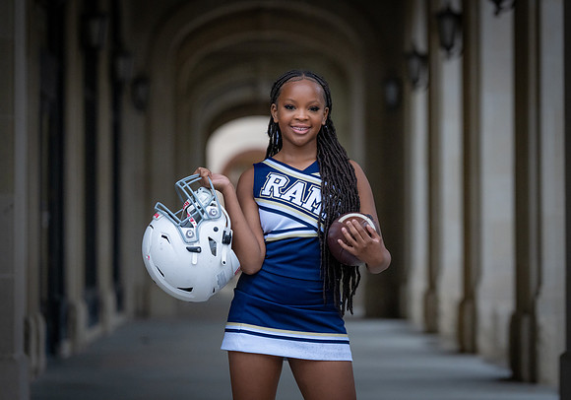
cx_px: 322
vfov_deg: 10.7
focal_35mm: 133
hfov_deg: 15.2
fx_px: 2138
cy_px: 186
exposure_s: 1/250
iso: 2500
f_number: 2.8
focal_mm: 119
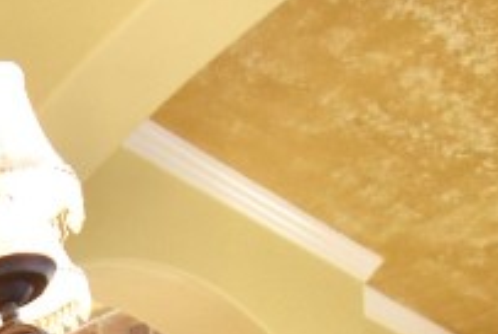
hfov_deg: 19.3
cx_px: -342
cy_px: 845
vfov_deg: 12.2
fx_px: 1178
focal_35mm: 85
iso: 1250
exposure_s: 1/60
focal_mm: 10
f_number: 4.5
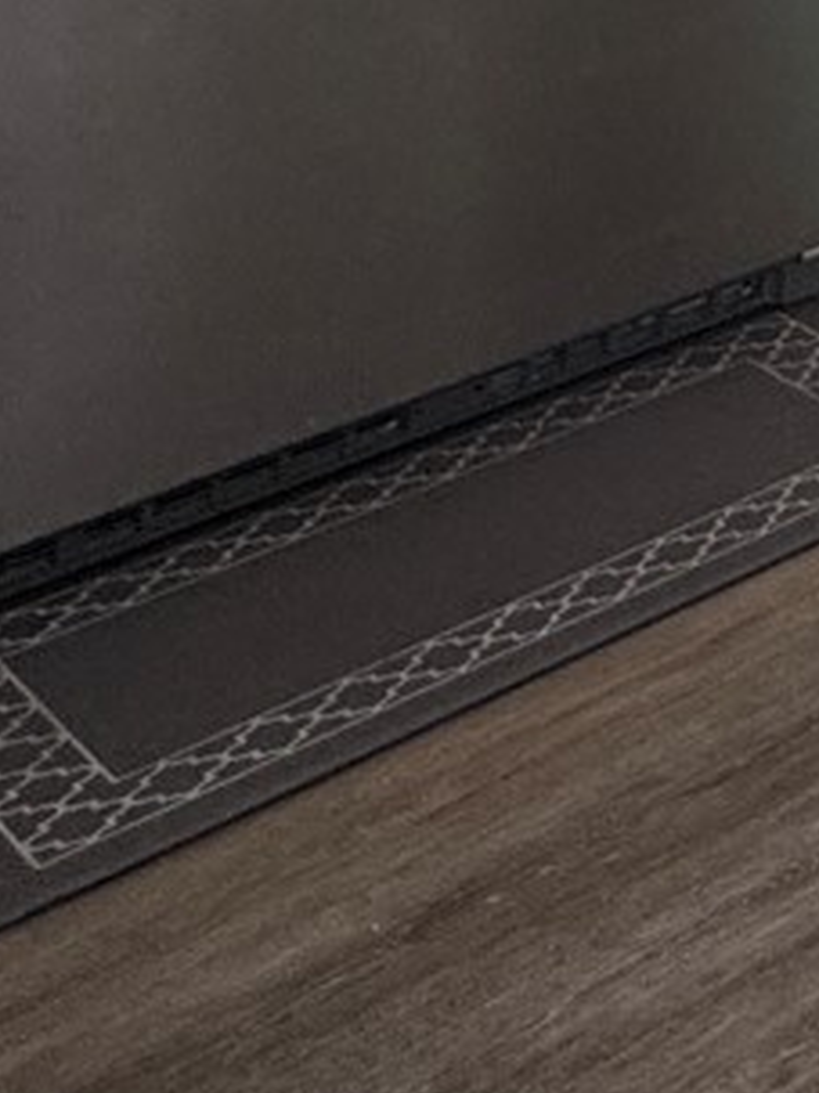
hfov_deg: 13.2
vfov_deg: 20.6
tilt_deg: -3.2
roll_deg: -0.6
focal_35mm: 74
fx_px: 2336
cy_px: -729
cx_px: 2103
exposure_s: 1/120
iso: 250
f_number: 2.2
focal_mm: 2.22
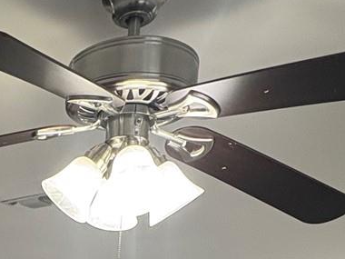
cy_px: 463
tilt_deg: -11.0
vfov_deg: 19.1
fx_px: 588
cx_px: -3
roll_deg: -1.5
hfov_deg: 30.3
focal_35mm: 59
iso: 250
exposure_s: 1/60
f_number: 2.2
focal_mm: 2.22
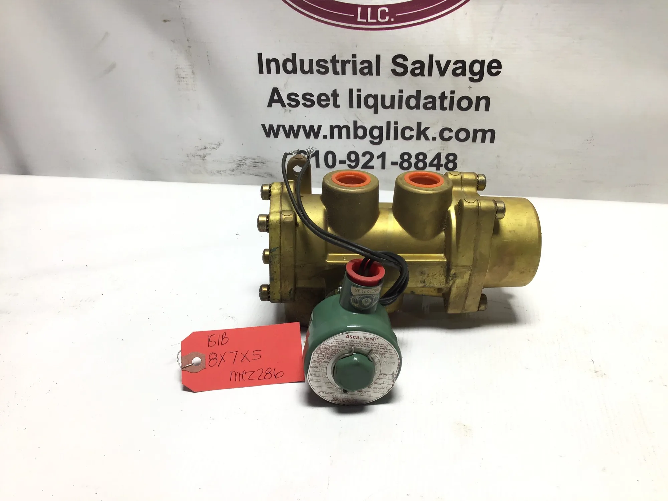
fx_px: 598
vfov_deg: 45.4
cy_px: 250
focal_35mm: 31
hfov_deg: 58.4
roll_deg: +0.3
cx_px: 334
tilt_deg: -30.1
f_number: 2.4
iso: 25
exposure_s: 1/120
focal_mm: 3.3
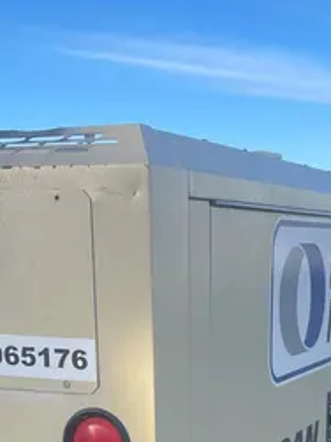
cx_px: 220
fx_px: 970
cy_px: 561
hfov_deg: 19.3
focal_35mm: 76
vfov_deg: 23.1
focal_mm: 4.2
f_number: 1.6
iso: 32
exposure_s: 1/875
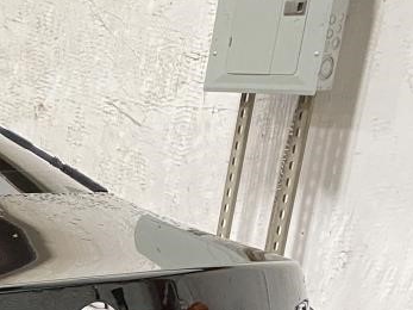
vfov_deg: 14.3
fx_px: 1145
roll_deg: -1.6
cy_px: 470
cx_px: -344
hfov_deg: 16.7
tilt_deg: -20.3
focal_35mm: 96
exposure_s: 1/40
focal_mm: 4.25
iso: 500
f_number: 1.8
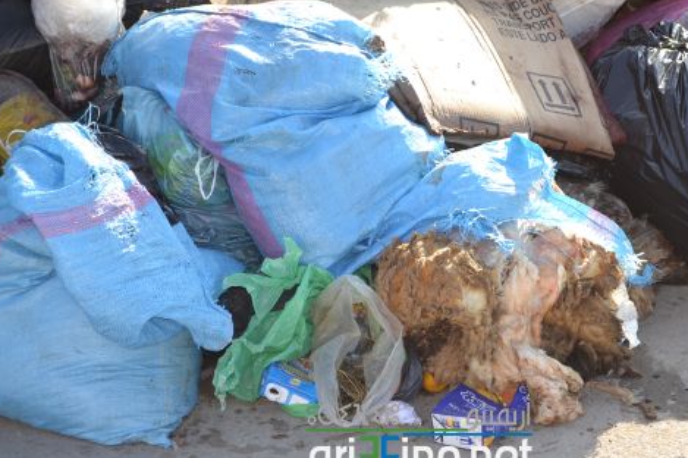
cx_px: 422
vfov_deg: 12.1
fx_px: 2152
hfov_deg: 18.1
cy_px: 236
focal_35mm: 113
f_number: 5.6
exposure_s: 1/200
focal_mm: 55
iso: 100
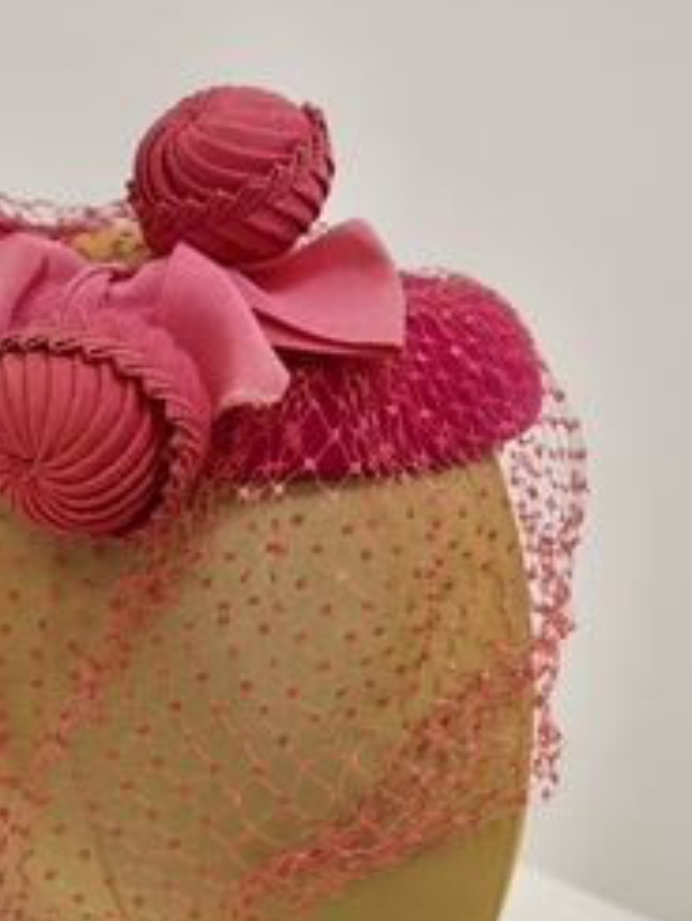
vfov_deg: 31.7
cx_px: 263
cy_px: 523
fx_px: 1621
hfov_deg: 24.0
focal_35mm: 61
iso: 1600
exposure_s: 1/100
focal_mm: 23
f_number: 5.6
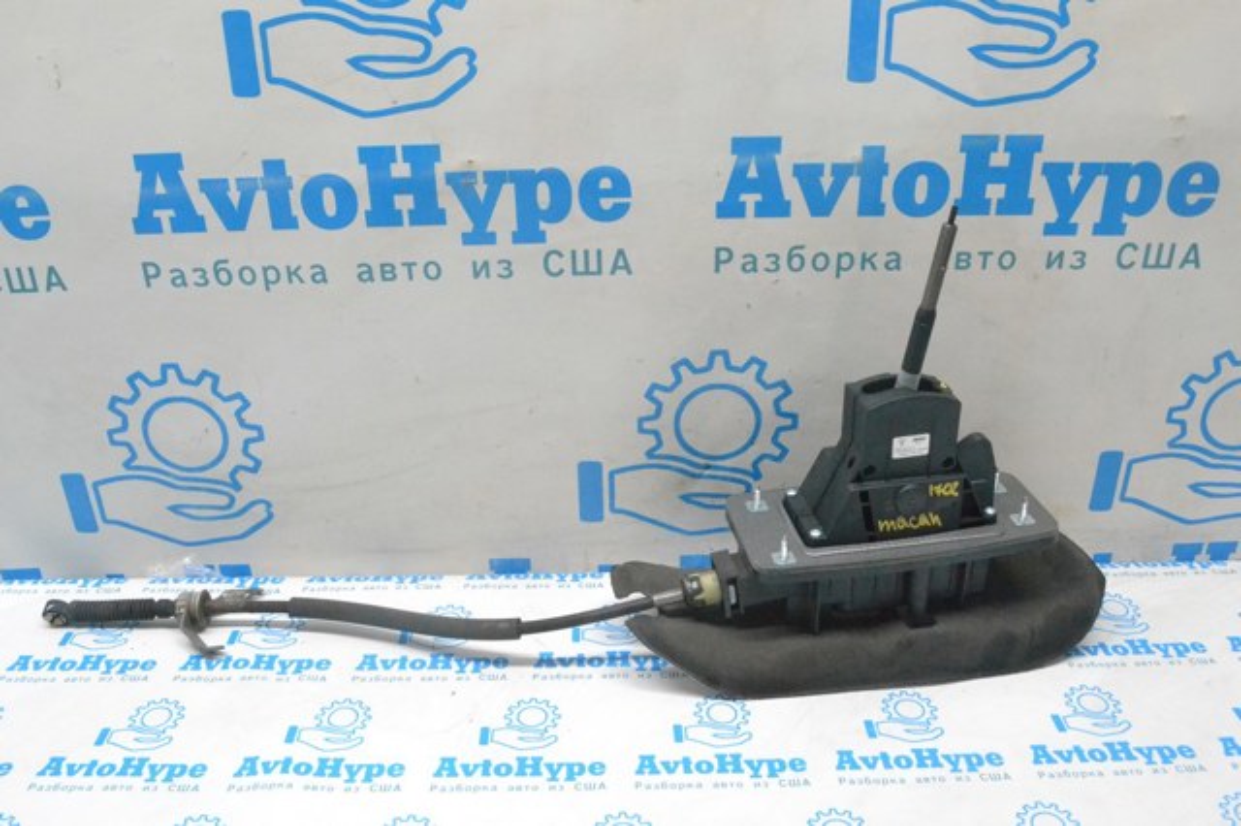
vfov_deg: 39.9
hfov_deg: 57.2
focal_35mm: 33
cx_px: 620
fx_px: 1137
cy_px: 413
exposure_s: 1/160
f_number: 10
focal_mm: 22
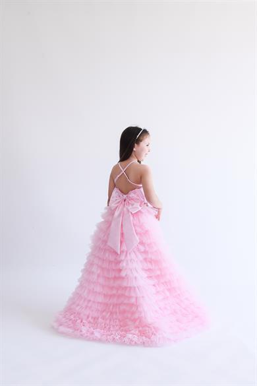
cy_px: 193
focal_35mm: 35
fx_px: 375
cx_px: 128
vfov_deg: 54.4
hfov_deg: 37.9
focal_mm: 35
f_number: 8
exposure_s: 1/125
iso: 640
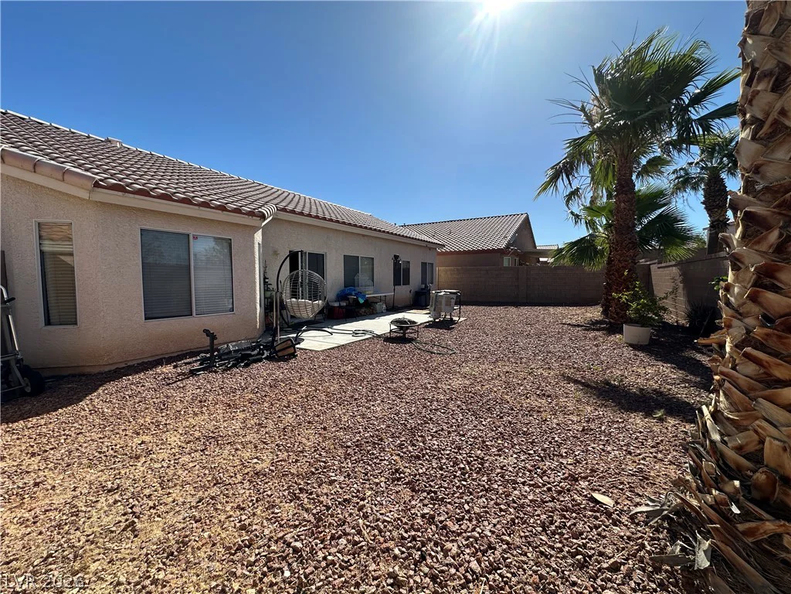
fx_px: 320
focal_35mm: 14
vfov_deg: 85.7
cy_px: 297
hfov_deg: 102.1
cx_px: 396
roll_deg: +0.0
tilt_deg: -3.1
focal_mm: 2.22
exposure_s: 1/2132
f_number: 2.2
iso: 40
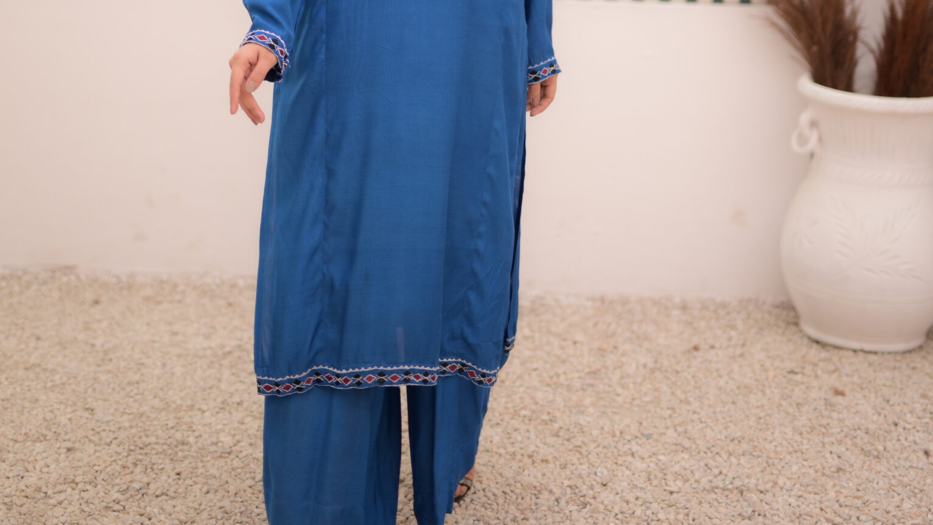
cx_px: 440
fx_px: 2152
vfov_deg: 13.4
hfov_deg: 24.5
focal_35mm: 87
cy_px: -147
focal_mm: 50
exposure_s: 1/400
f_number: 1.6
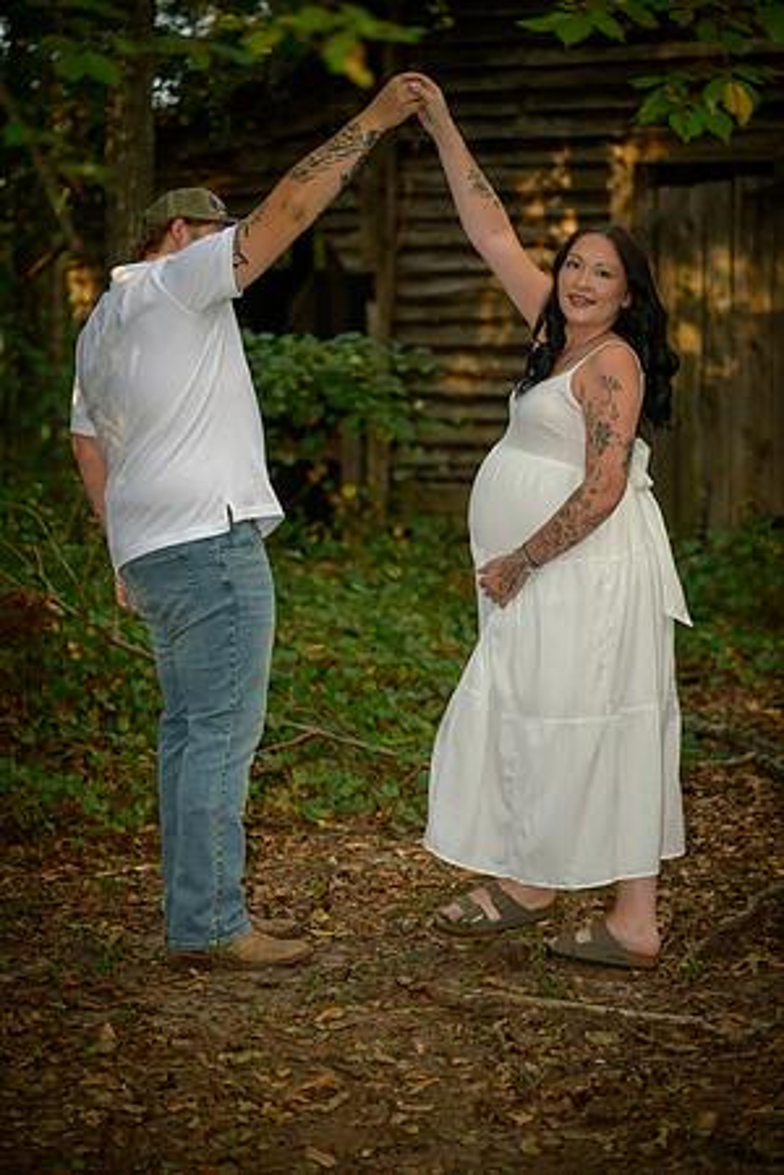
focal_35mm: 105
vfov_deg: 19.5
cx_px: 392
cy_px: 588
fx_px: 3430
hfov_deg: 13.0
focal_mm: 105
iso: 200
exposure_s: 1/90
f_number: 3.3
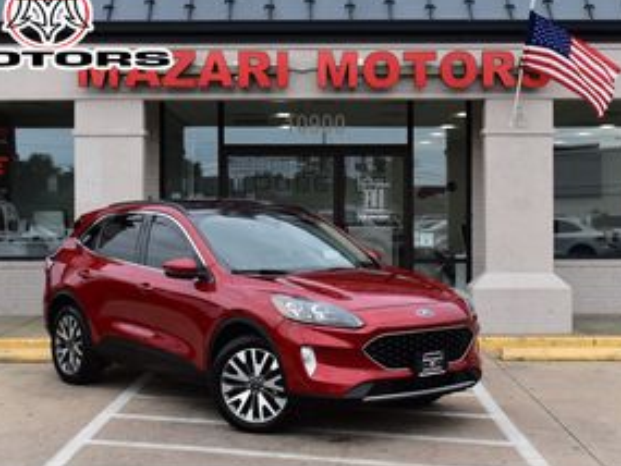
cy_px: 224
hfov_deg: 30.9
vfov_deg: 23.4
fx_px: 1125
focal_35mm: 63
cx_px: 318
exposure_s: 1/160
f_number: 9
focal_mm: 31
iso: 400
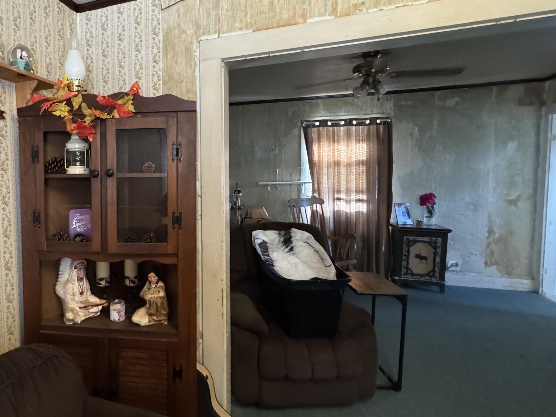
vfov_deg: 63.4
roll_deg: +1.6
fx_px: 337
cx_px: 159
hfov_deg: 74.9
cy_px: 195
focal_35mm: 21
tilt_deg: -4.0
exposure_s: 1/60
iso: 1250
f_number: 2.2
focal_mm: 2.22
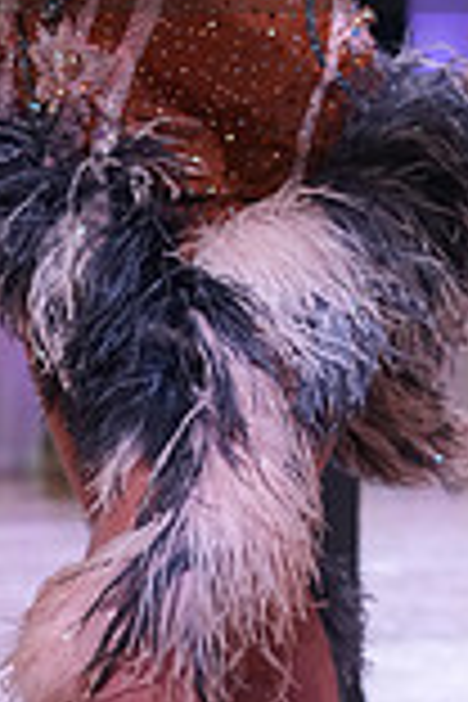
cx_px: 457
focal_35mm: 261
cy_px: -135
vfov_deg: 7.8
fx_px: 5089
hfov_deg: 5.3
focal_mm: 70
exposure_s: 1/250
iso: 2500
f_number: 5.6
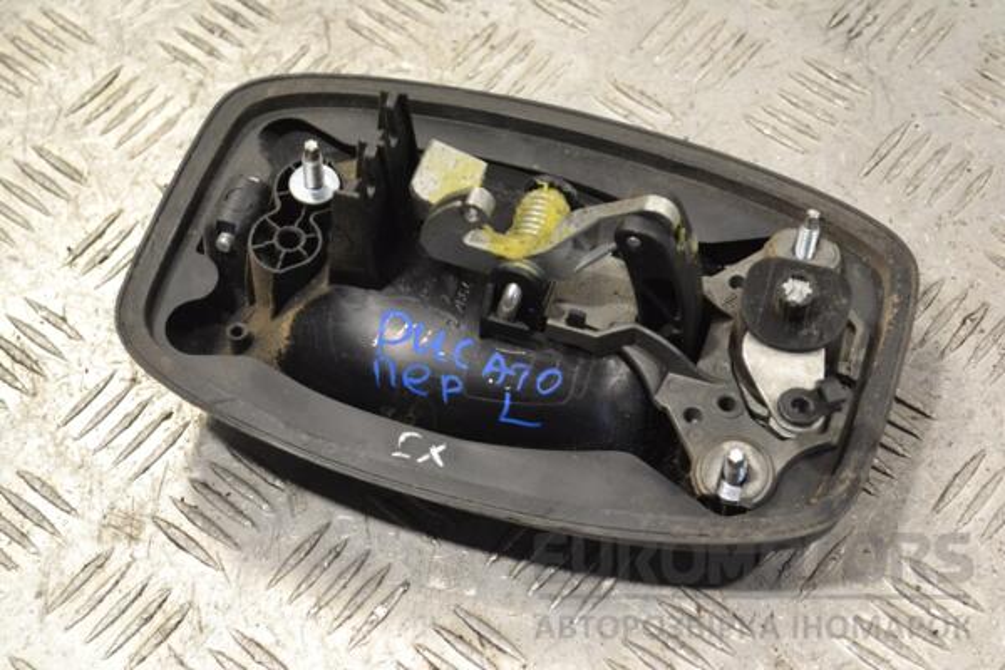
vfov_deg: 16.6
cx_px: 502
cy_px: 335
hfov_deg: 24.6
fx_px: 2303
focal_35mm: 82
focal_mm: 55
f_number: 7.1
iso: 3200
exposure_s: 1/200
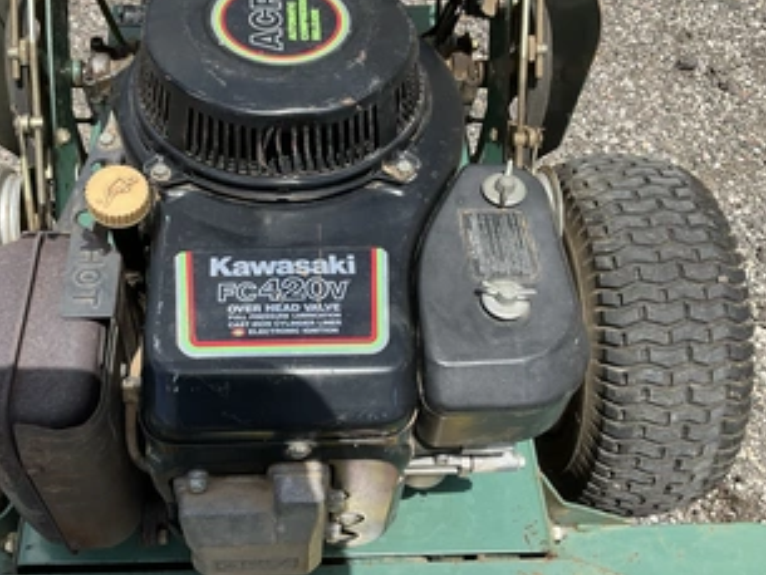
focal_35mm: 38
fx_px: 841
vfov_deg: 37.7
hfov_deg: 48.7
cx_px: 311
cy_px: 276
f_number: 1.8
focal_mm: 3
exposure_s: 1/1490
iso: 25
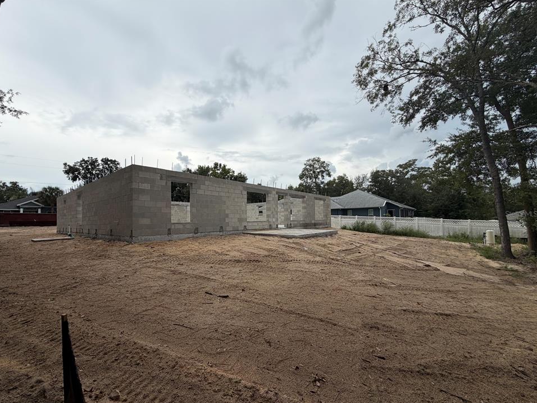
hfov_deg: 98.0
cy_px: 214
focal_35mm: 15
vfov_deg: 81.7
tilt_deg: +5.8
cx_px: 252
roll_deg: +3.0
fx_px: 233
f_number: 2.2
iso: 25
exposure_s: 1/770
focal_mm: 2.22
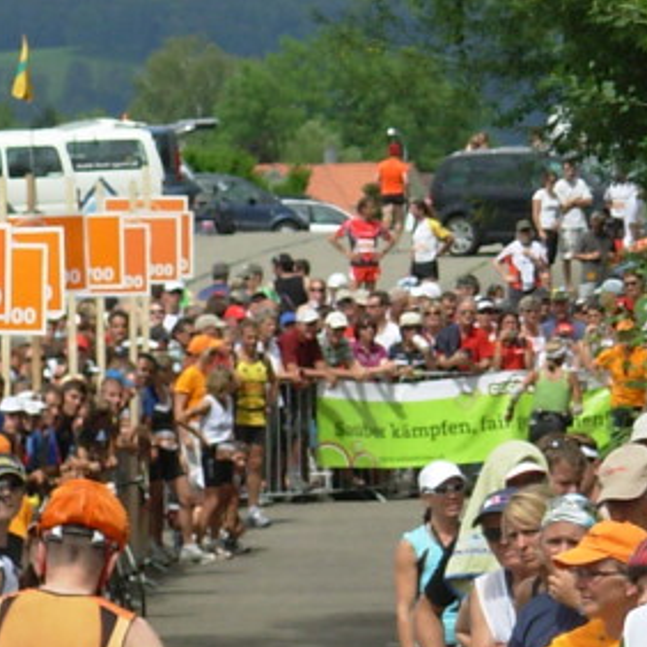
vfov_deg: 4.9
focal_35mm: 360
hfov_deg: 4.8
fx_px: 7613
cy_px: 420
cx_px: -509
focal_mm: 18.6
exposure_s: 1/724
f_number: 4.2
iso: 50
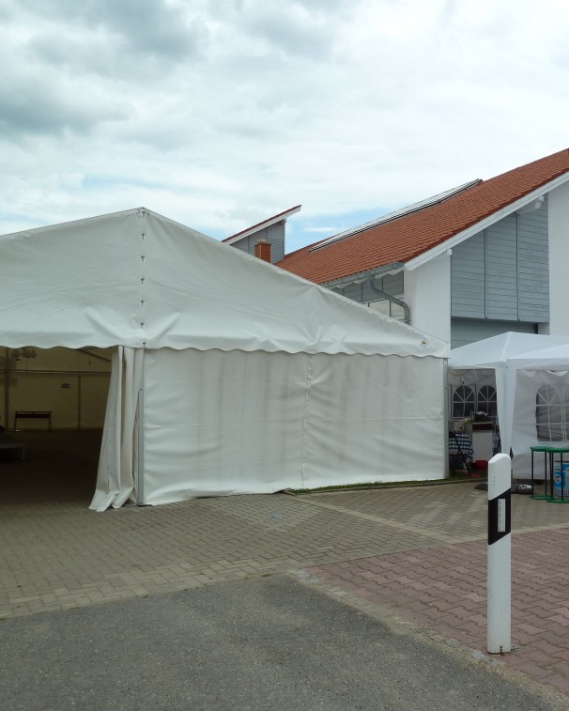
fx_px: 694
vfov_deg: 54.2
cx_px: 412
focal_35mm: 33
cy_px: 358
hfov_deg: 43.4
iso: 80
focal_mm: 4.1
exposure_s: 1/400
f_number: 4
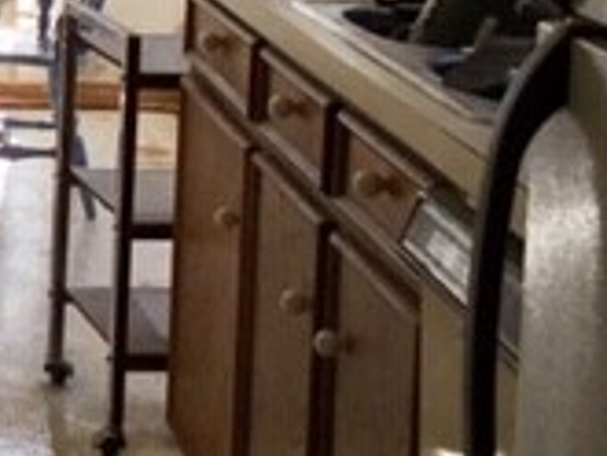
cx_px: -291
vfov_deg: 12.1
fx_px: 2106
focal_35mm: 120
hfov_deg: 15.2
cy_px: -70
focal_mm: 3.3
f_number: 2.4
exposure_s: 1/150
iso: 25
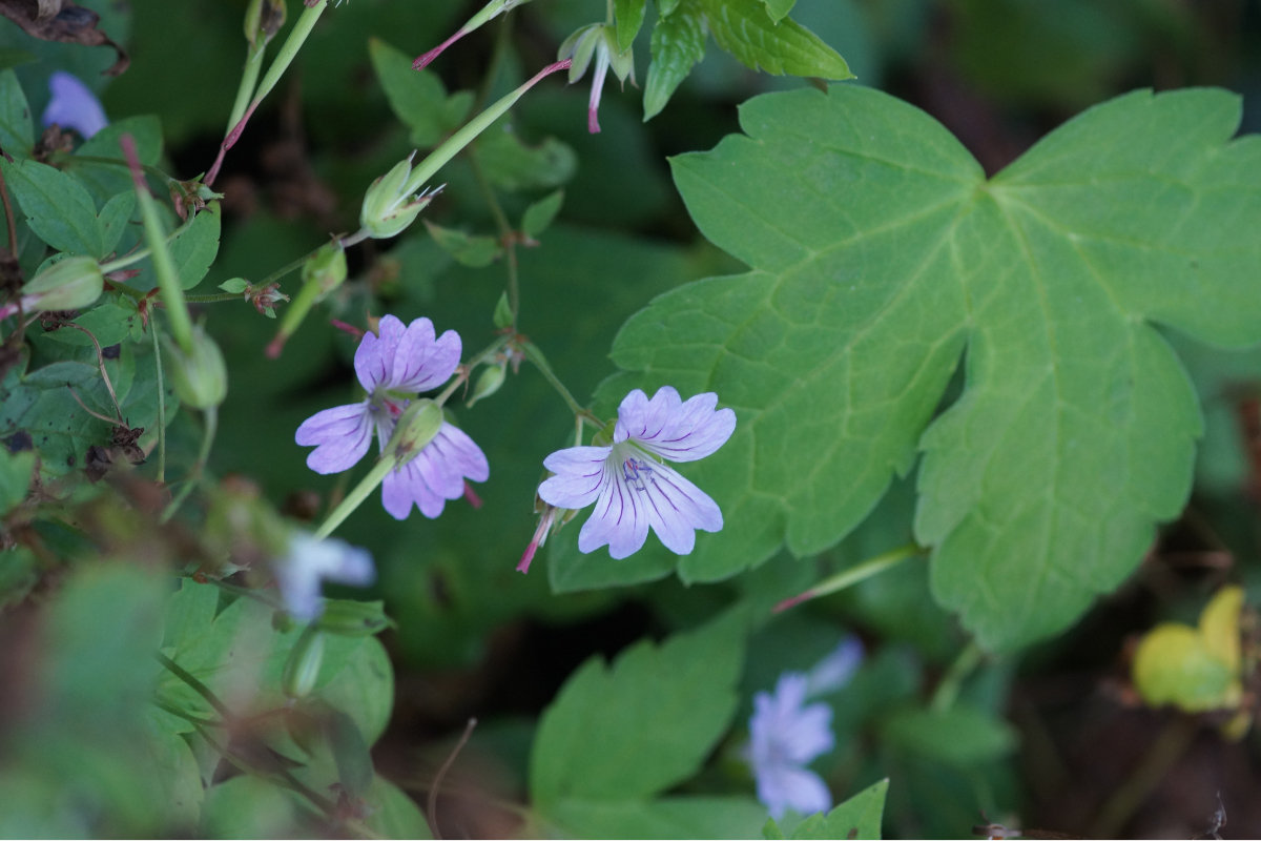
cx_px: 630
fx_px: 5254
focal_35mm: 150
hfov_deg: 13.7
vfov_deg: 9.1
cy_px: 420
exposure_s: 1/160
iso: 500
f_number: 4
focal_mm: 100
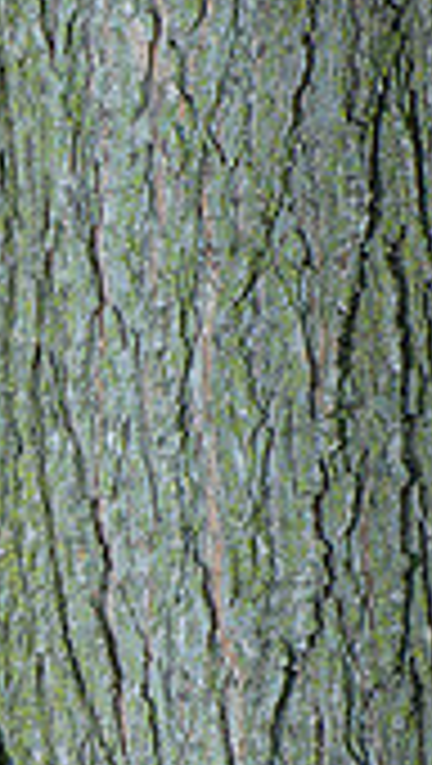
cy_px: 808
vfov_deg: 11.4
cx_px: -702
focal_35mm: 186
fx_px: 3777
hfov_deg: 6.2
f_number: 11
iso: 320
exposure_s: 1/160
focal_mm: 52
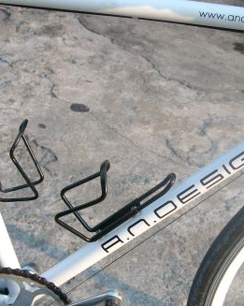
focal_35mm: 68
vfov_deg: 27.9
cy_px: 182
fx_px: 615
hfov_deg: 22.4
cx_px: 136
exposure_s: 1/283
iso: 80
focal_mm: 5.8
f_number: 2.8
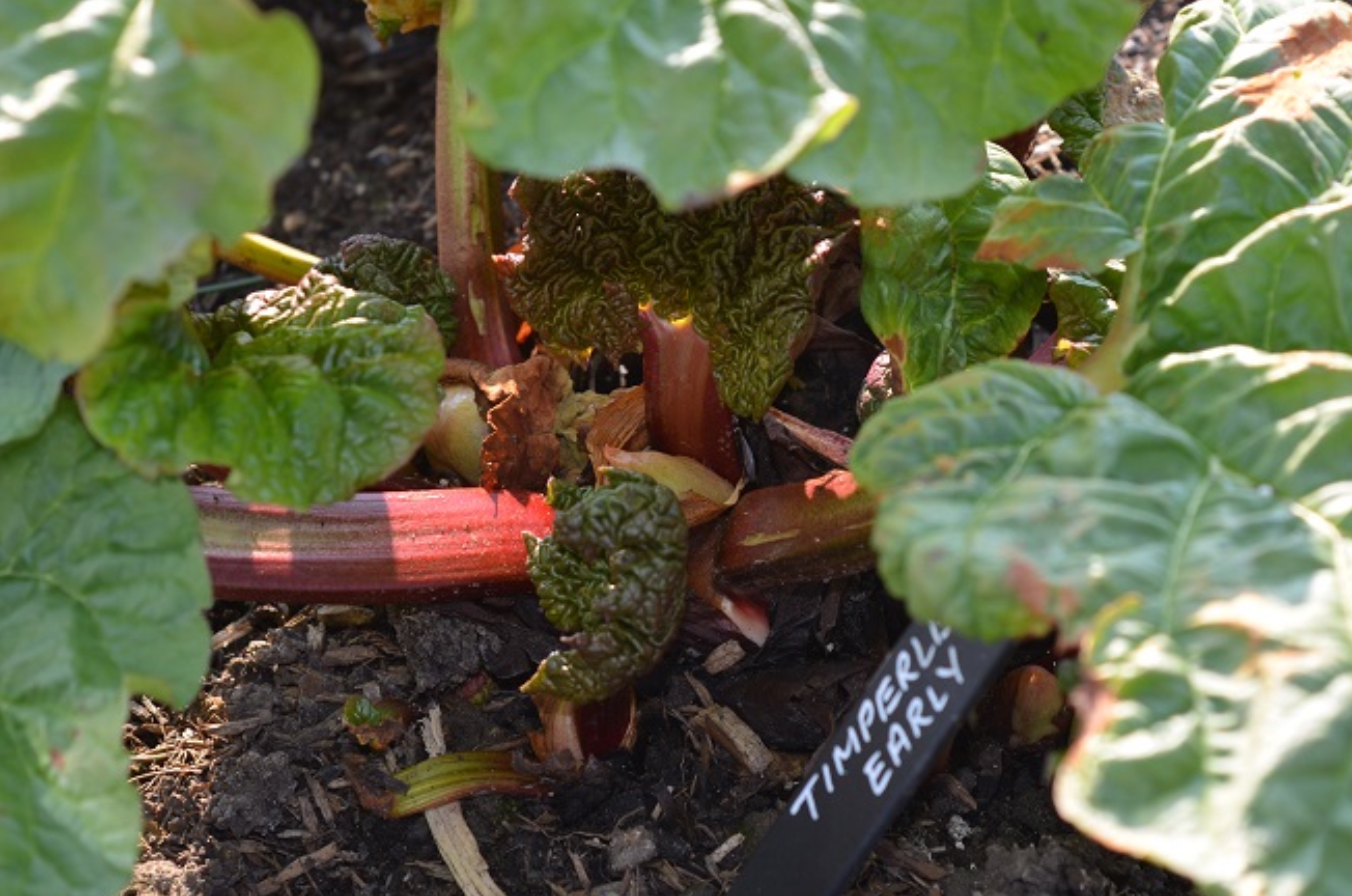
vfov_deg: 14.6
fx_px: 3507
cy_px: 433
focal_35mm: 94
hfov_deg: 21.8
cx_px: 668
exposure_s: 1/100
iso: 100
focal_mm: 55
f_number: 5.6
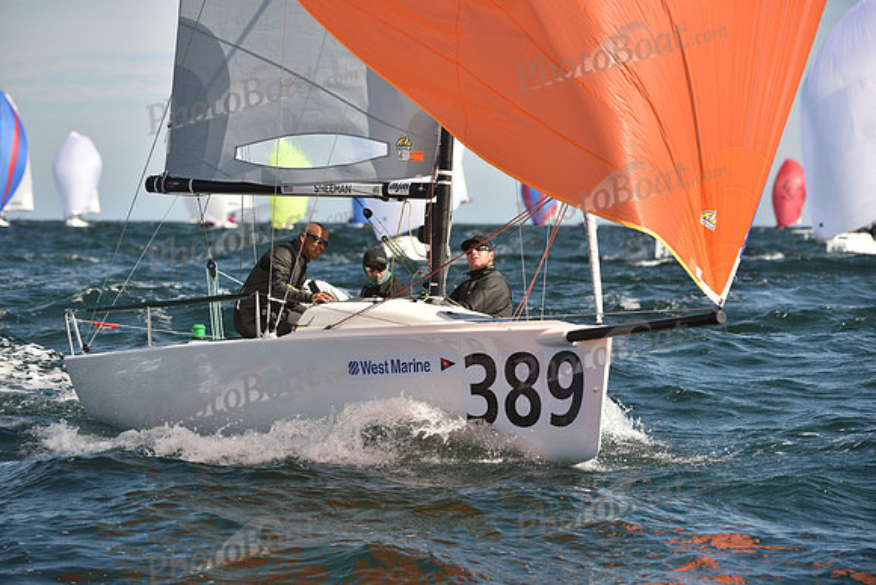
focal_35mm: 210
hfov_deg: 9.8
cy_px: 292
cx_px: 438
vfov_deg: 6.5
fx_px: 5111
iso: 250
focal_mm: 210
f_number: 5.6
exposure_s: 1/1250
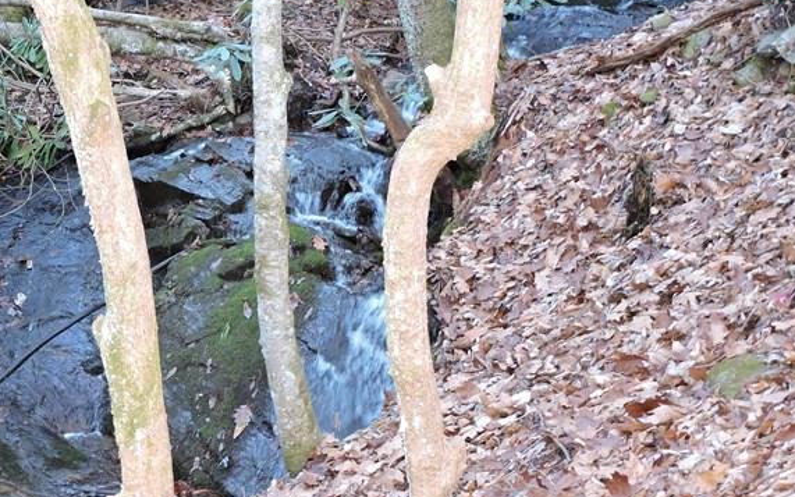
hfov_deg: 34.3
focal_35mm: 57
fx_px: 1235
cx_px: 134
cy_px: 271
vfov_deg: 22.7
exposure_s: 1/30
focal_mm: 5.4
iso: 400
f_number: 3.1
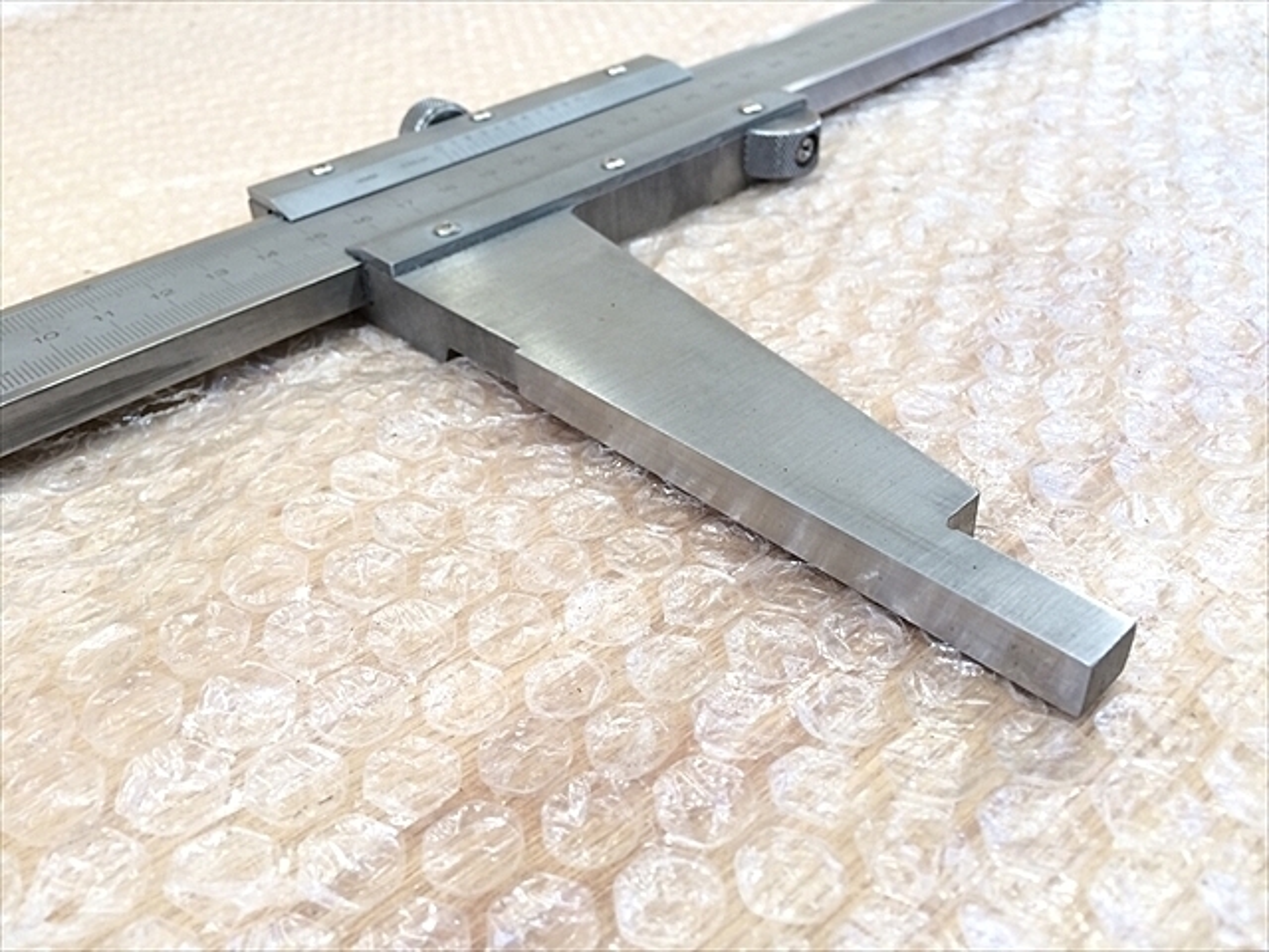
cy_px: 476
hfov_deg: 61.7
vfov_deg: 48.2
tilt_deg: -36.0
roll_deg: +5.3
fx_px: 1063
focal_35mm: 29
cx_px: 634
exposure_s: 1/30
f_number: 2.2
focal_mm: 4.15
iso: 64
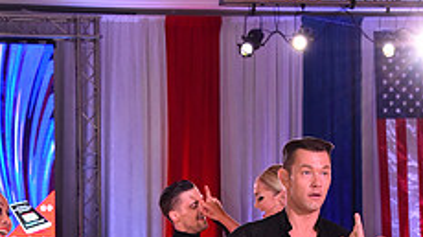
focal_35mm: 132
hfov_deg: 16.2
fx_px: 1480
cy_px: 325
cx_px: 148
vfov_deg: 9.0
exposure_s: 1/320
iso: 2500
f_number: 6.3
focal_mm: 50
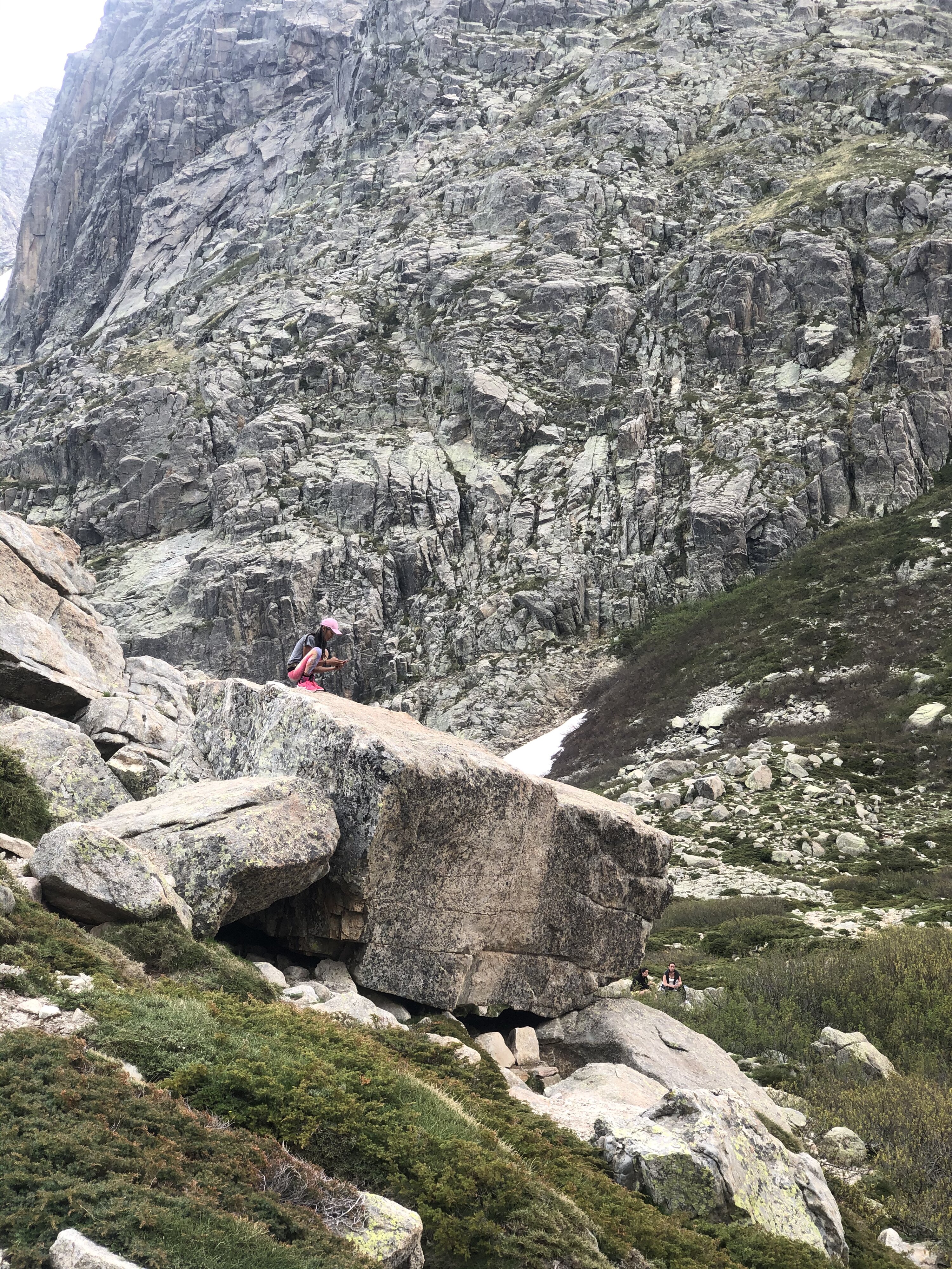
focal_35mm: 52
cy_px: 634
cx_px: 476
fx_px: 1907
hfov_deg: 28.0
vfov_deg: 36.8
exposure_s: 1/245
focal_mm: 6
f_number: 2.4
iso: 16
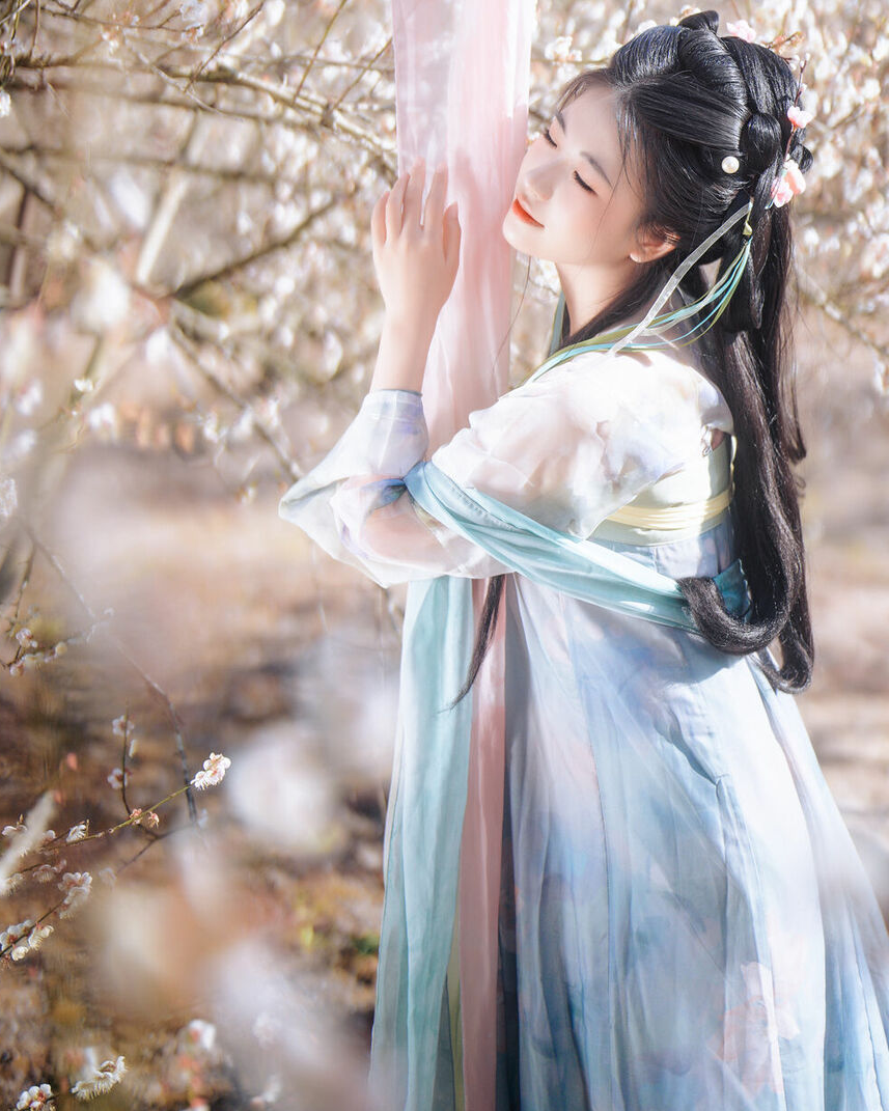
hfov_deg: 22.2
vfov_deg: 27.3
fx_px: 2269
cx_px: 471
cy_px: 344
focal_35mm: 69
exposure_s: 1/8000
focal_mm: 50
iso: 100
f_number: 1.2
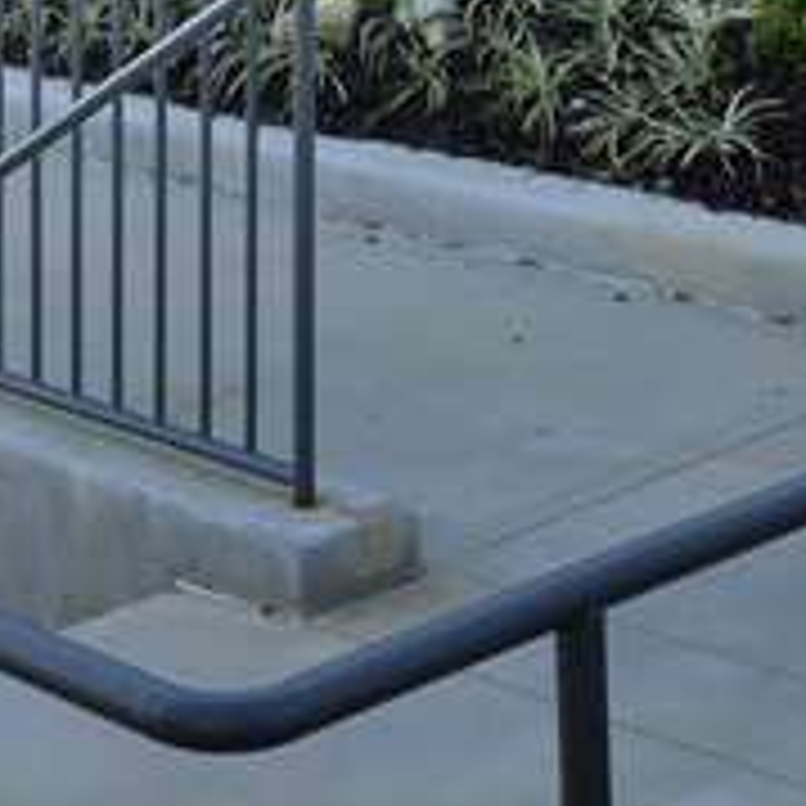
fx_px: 2555
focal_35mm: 97
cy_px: -772
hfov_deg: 17.7
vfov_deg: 14.9
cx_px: 140
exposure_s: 1/320
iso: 500
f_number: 10
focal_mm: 17
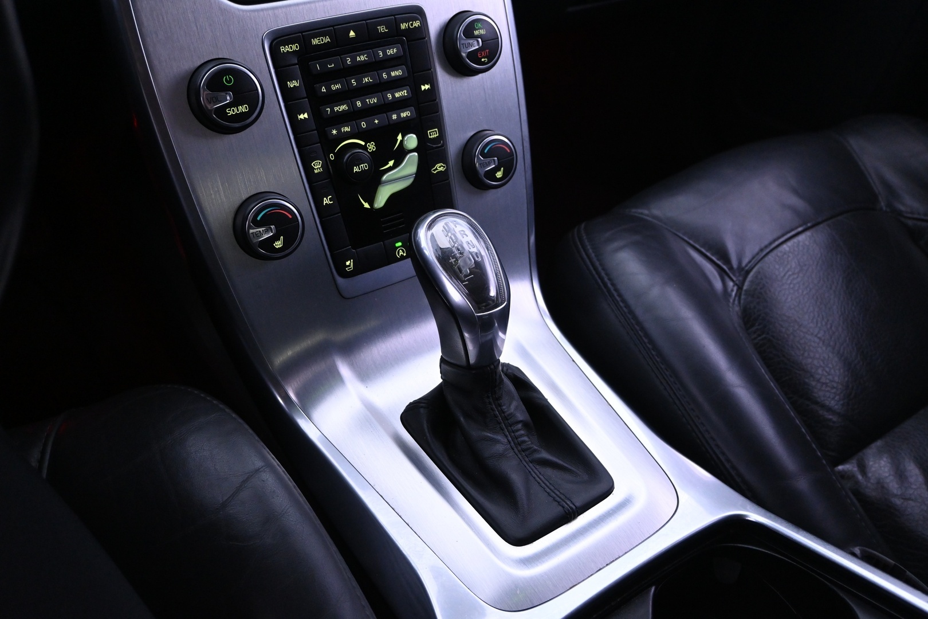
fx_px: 773
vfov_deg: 43.6
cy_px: 310
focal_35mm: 30
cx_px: 464
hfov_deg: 61.9
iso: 2800
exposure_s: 1/30
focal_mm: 20
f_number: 3.8
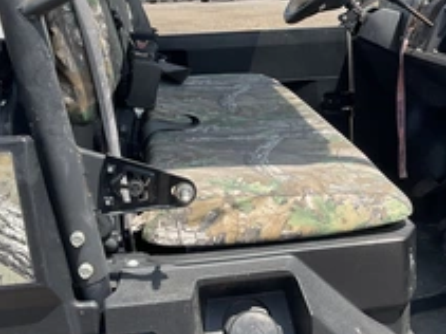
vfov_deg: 26.3
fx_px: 708
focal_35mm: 55
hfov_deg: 34.8
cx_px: 268
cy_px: 91
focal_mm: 3
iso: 25
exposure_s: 1/869
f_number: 1.8
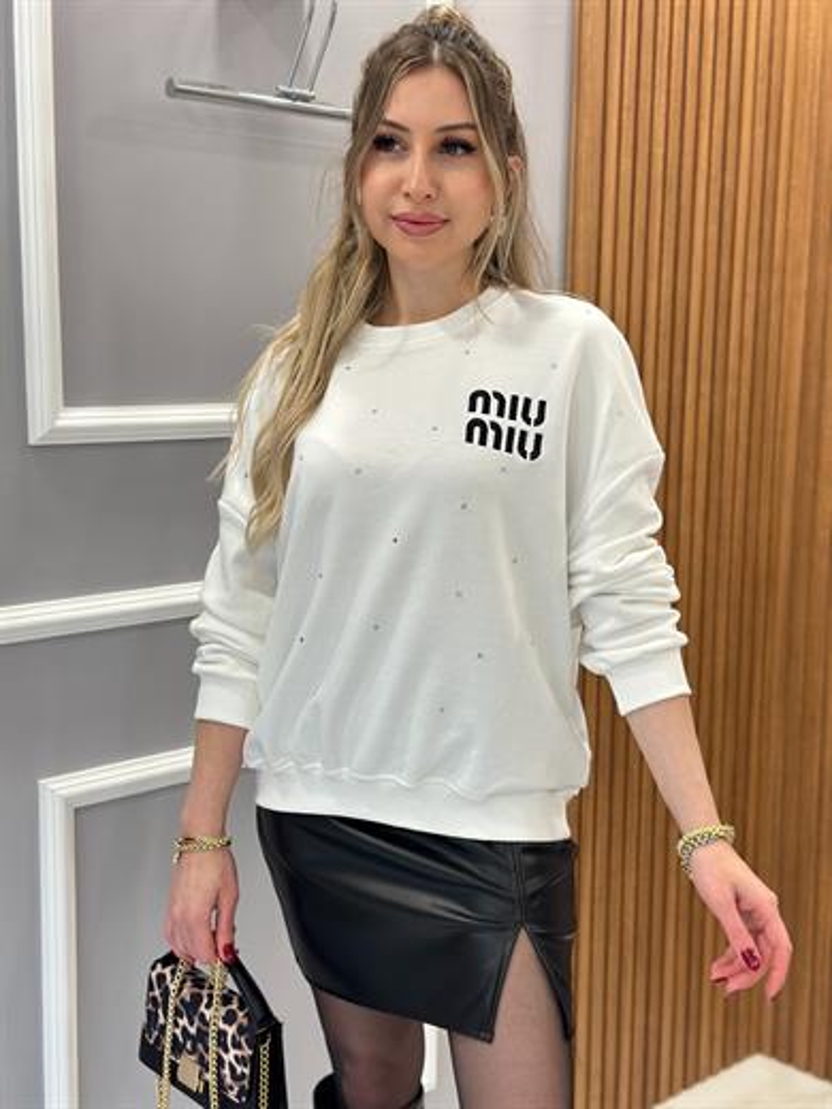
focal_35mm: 48
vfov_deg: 39.7
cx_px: 416
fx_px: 1538
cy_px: 554
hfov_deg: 30.3
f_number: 1.78
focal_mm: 6.86
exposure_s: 1/100
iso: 160
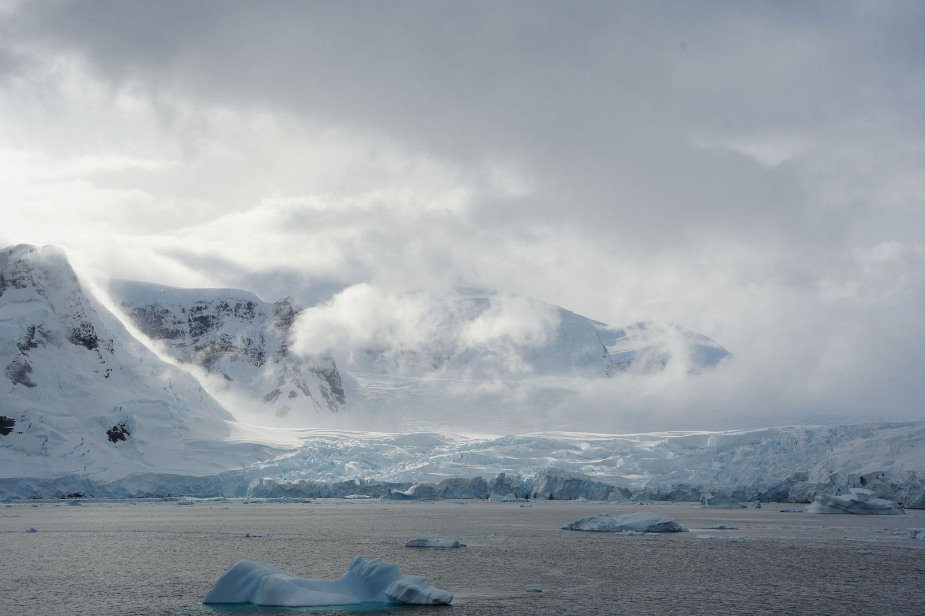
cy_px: 308
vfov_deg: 27.0
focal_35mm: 50
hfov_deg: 39.6
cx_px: 462
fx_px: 1284
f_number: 11
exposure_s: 1/500
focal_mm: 50
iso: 100
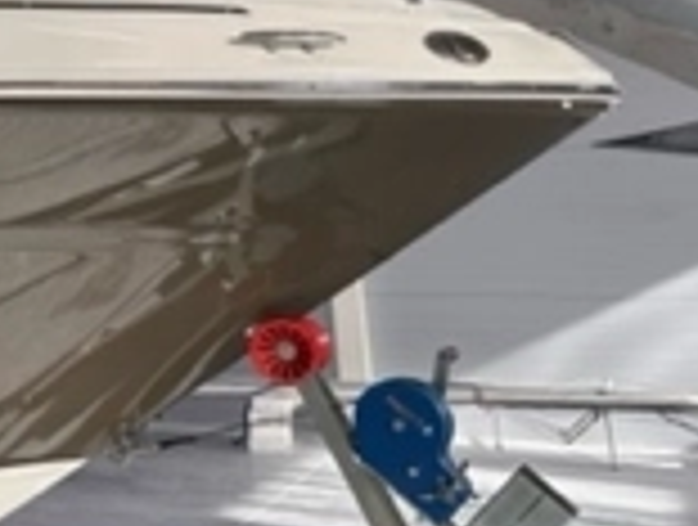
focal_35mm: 85
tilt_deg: +9.0
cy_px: -106
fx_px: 1718
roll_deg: +1.4
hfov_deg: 18.8
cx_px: -477
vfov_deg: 16.7
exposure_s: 1/199
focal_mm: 6.86
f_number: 1.78
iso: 80
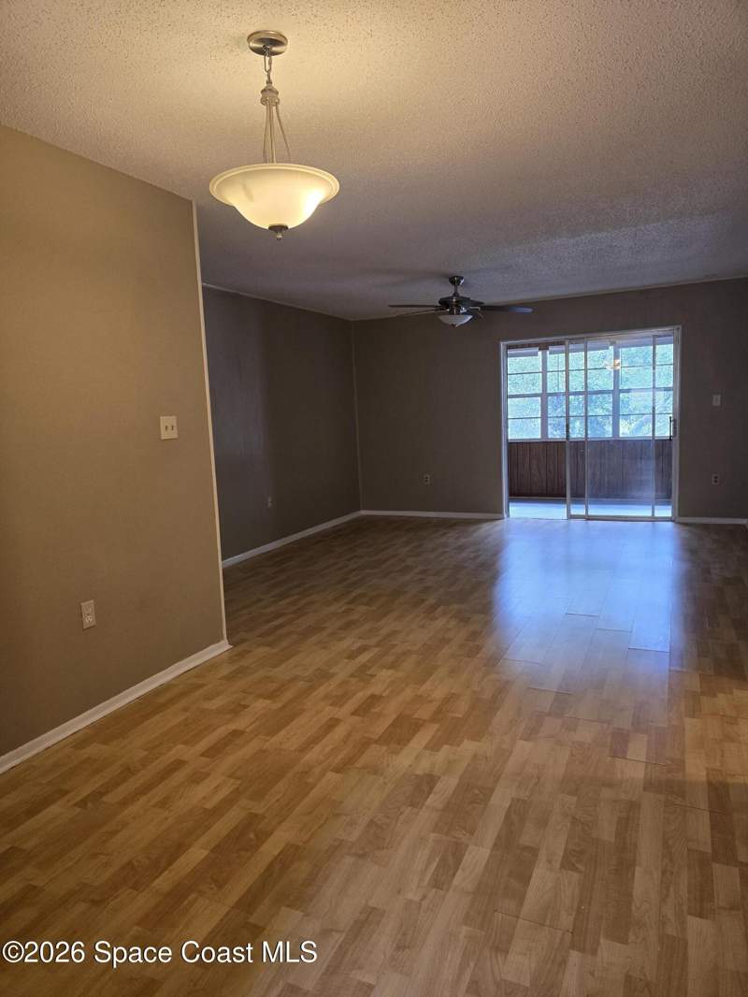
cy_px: 498
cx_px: 374
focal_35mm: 23
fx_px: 662
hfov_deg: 58.9
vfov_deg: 73.9
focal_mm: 6.3
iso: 250
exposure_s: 1/120
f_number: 1.7
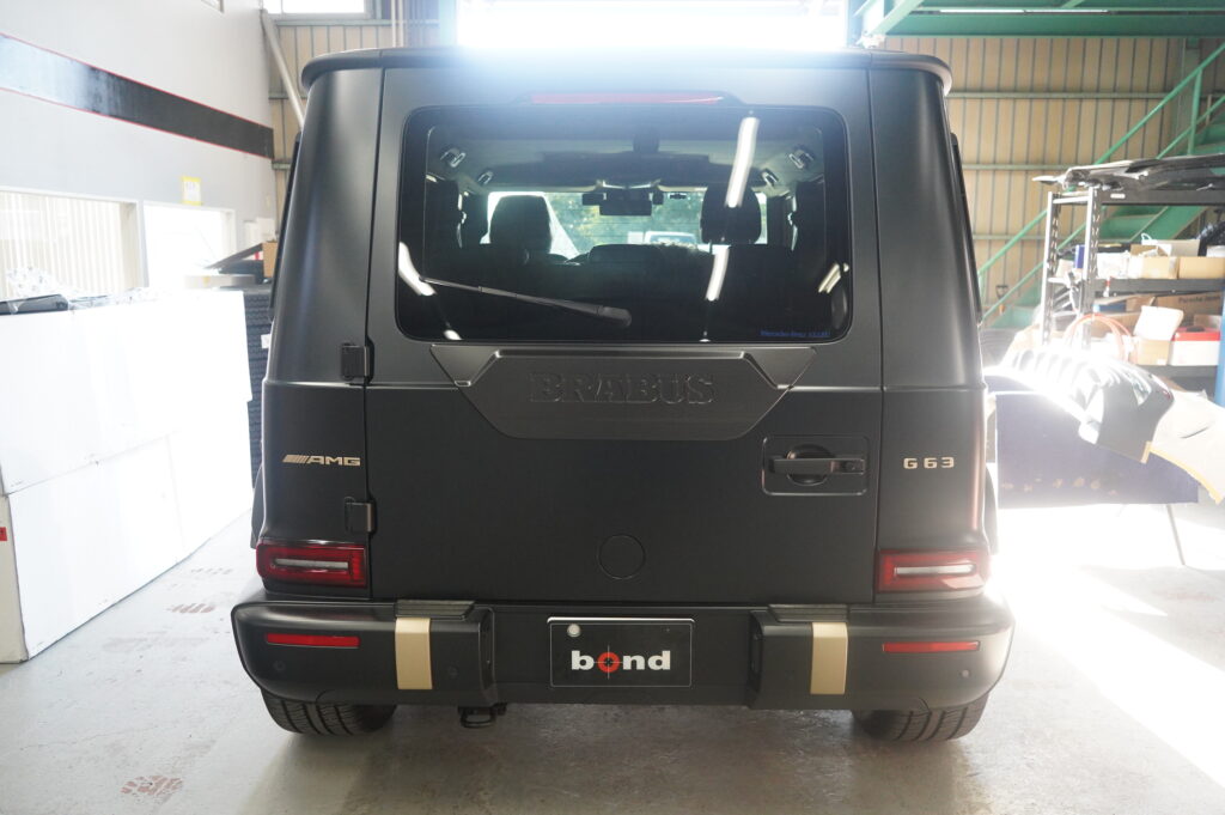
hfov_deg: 63.7
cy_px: 408
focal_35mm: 29
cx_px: 612
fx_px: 986
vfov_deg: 44.9
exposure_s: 1/160
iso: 5000
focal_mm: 29
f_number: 4
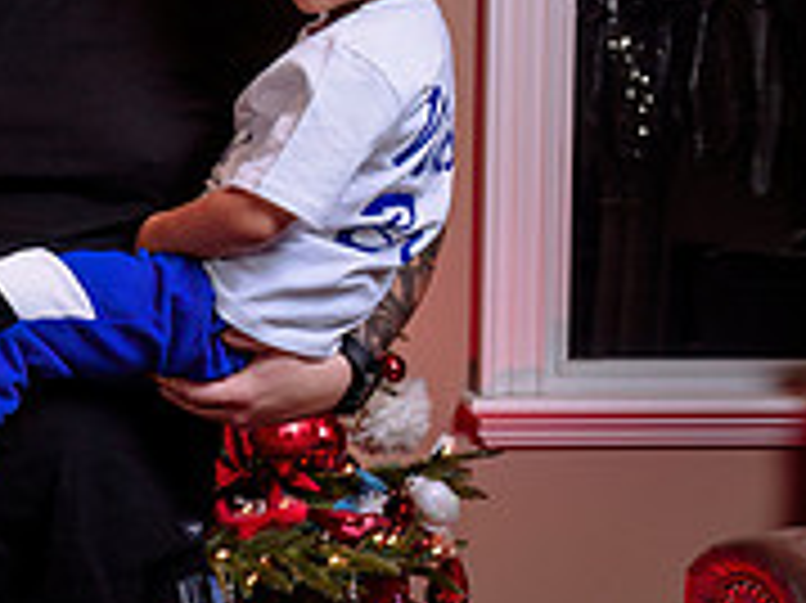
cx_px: -126
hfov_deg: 16.4
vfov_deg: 12.8
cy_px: 310
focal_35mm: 116
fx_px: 2699
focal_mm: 27
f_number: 5
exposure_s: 1/60
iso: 200
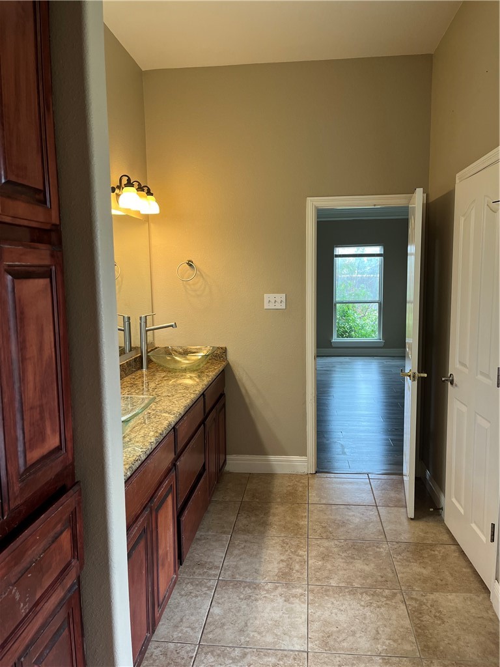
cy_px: 334
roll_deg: +1.6
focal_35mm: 26
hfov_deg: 53.1
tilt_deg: -6.8
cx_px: 250
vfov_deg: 67.3
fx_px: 501
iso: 125
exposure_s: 1/120
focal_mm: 5.1
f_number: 1.6
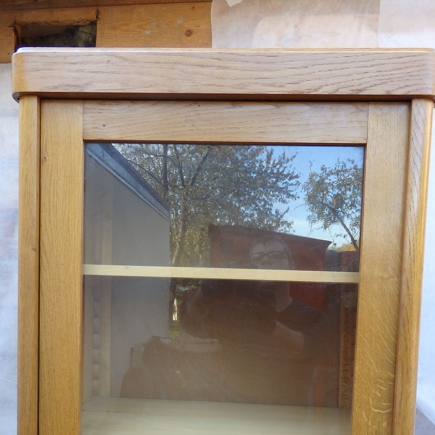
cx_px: 212
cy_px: 313
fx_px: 455
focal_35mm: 32
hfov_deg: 51.1
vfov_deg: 49.5
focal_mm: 4.5
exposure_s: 1/80
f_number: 3
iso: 125
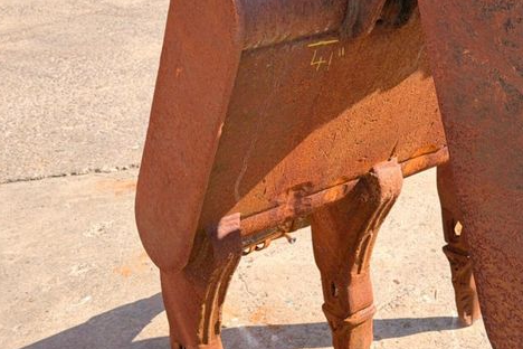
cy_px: 105
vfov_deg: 21.1
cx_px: 306
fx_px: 930
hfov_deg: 31.4
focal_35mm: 64
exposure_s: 1/1754
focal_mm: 6.76
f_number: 1.78
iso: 64
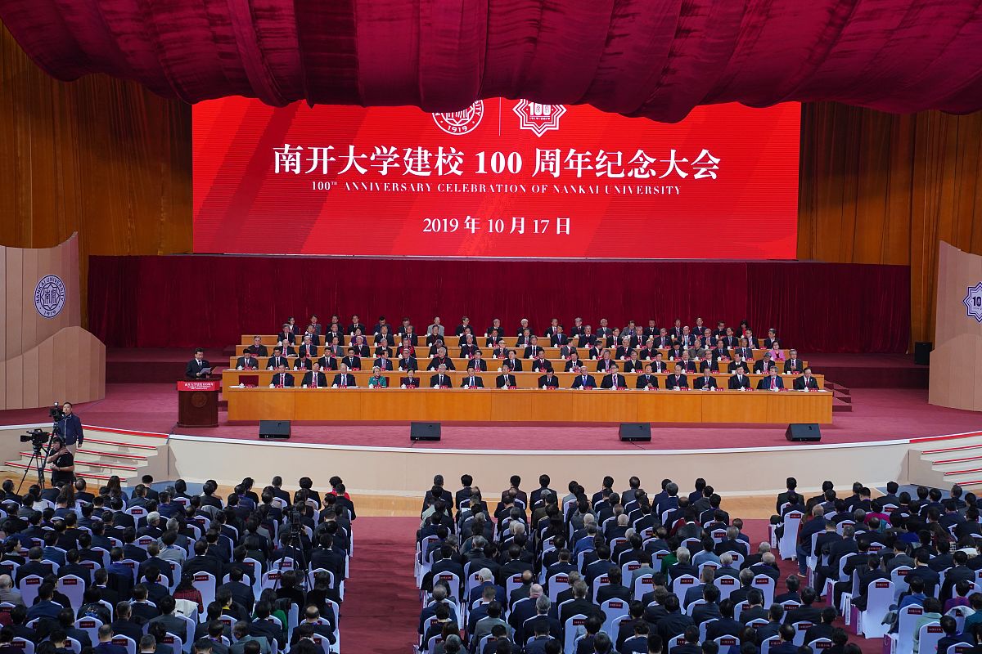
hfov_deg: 28.8
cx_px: 491
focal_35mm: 70
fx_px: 1909
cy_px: 327
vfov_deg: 19.5
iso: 2000
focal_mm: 70
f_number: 4
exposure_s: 1/200
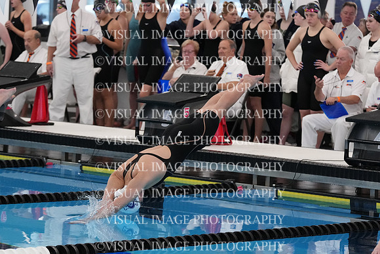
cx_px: 190
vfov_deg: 7.7
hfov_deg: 11.5
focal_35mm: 178
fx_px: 1879
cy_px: 127
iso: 6400
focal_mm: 119
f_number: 4
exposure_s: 1/1250
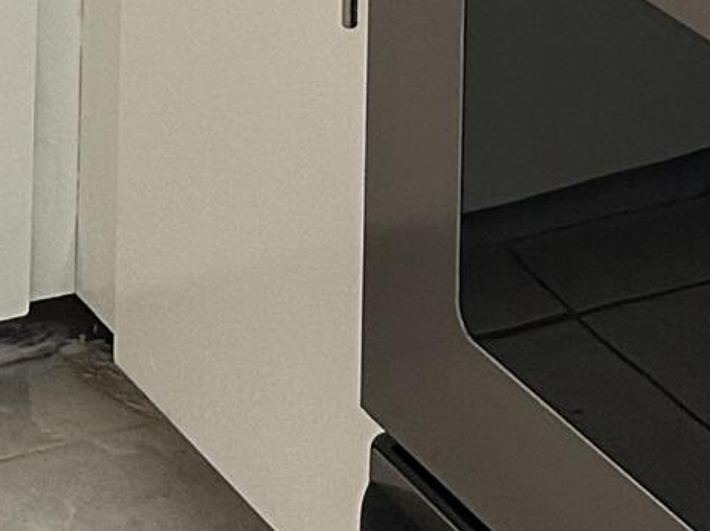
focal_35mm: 155
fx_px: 3177
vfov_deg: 8.4
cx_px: 145
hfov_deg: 12.7
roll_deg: -0.8
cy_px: -899
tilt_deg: -6.9
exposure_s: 1/60
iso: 160
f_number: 1.78
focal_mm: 6.86
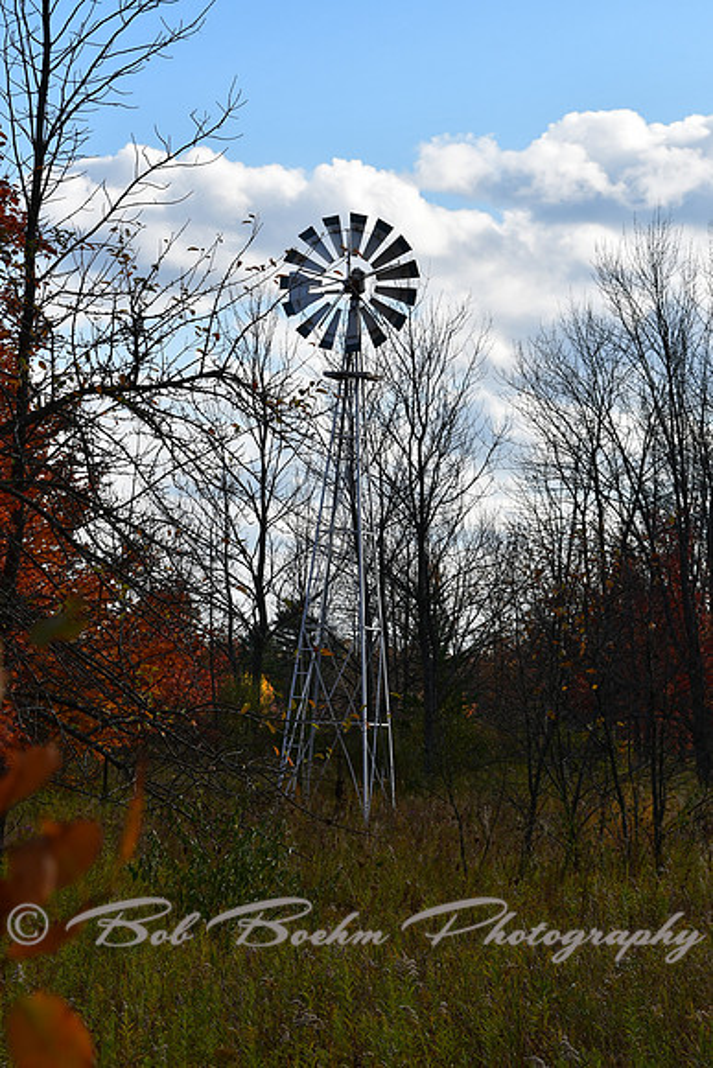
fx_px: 3325
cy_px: 534
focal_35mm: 112
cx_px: 356
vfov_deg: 18.3
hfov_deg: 12.2
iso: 200
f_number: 11
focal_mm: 56
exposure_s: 1/400
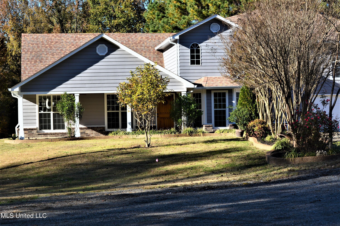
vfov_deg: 16.6
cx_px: 170
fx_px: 779
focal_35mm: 82
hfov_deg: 24.6
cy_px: 113
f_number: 10
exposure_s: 1/250
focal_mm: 55
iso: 250
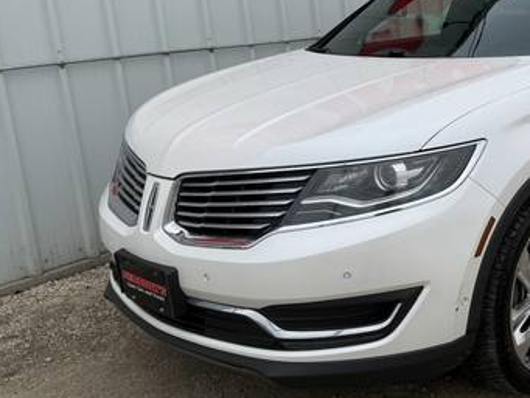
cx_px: 455
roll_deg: +4.1
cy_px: 154
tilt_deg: -10.2
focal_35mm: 45
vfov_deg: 32.1
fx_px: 689
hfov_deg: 39.6
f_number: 1.78
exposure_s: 1/4405
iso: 80
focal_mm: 6.76
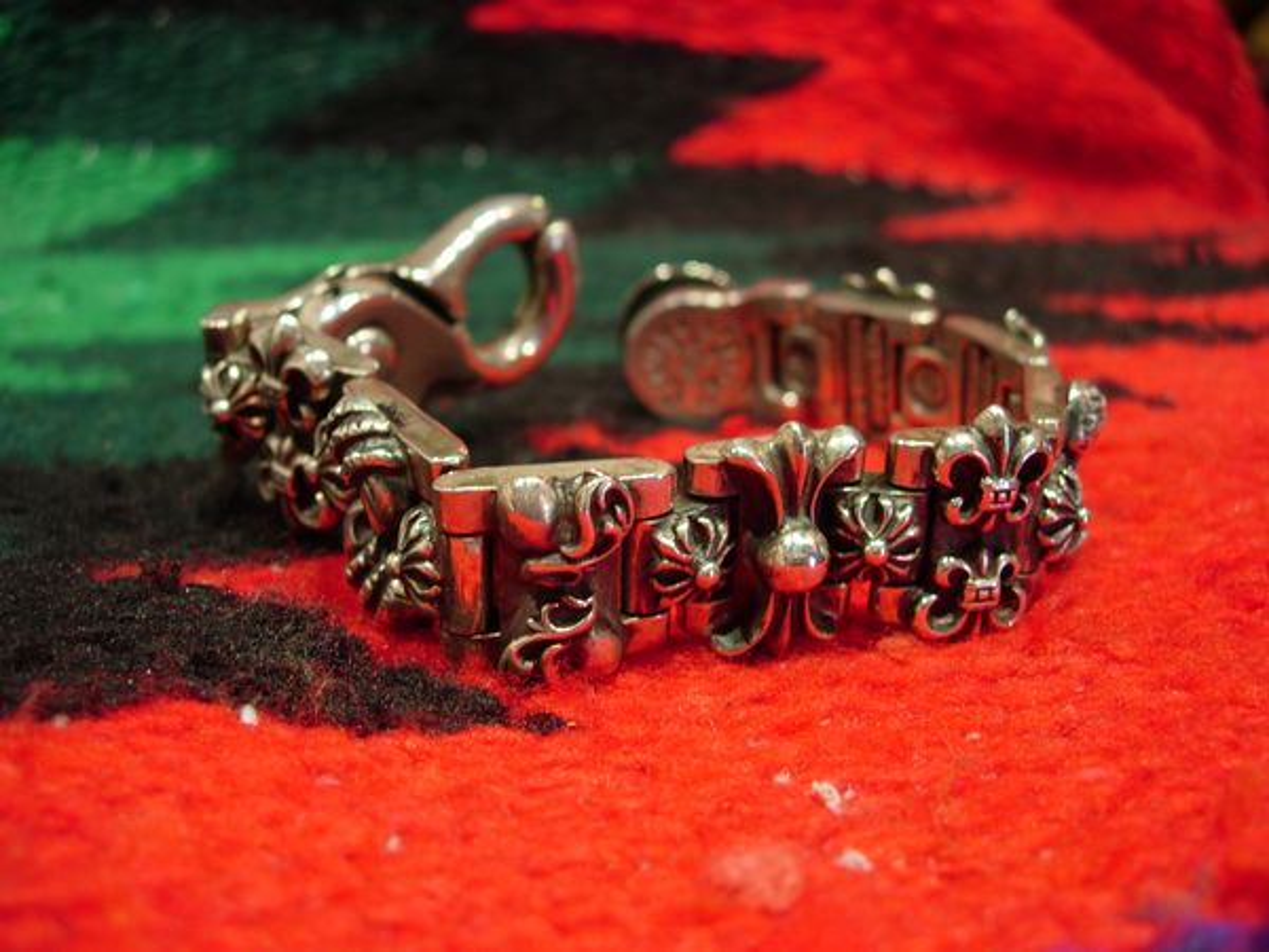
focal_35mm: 38
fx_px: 1393
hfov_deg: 49.0
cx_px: 634
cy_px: 476
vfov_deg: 37.7
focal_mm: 7.8
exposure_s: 1/6.1
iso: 64
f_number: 2.8
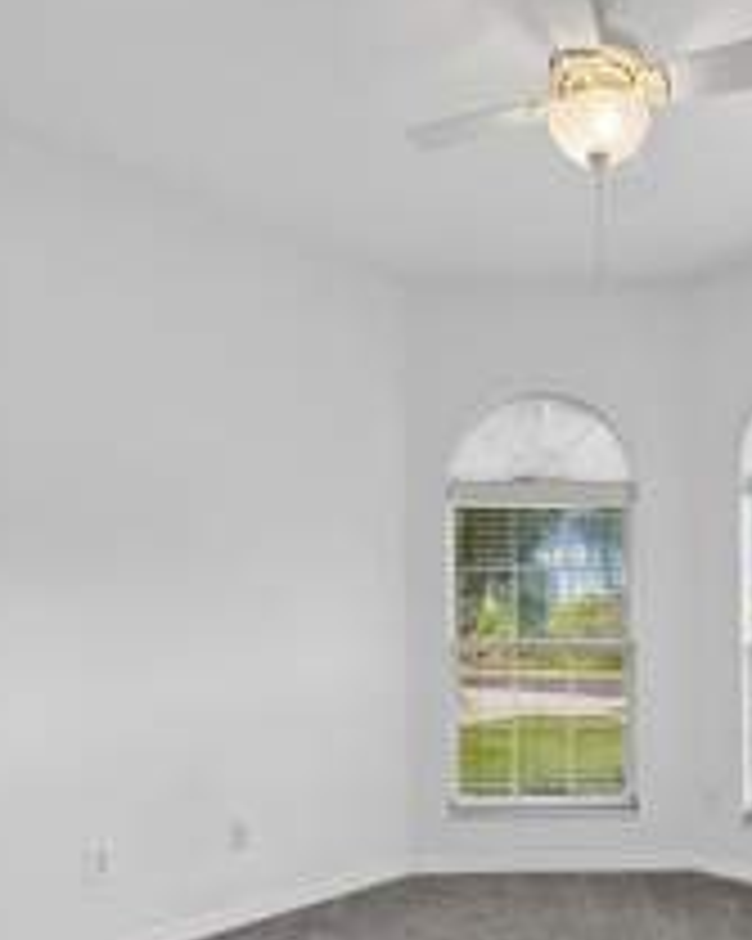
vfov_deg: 60.9
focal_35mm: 28
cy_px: 618
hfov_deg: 49.7
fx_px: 780
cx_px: 549
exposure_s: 1/160
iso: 800
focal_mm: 13
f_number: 8
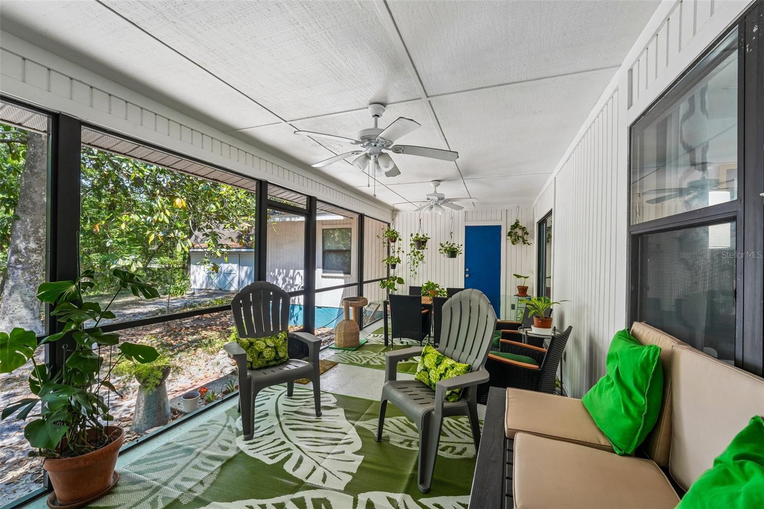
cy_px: 254
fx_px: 297
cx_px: 382
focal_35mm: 14
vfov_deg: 81.2
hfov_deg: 104.3
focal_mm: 14
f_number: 11
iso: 100
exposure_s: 1/2
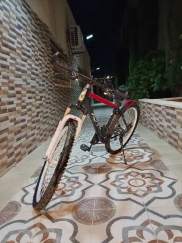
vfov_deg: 69.4
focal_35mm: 25
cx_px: 91
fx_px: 176
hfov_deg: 54.8
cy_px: 122
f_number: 1.8
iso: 1204
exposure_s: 1/20
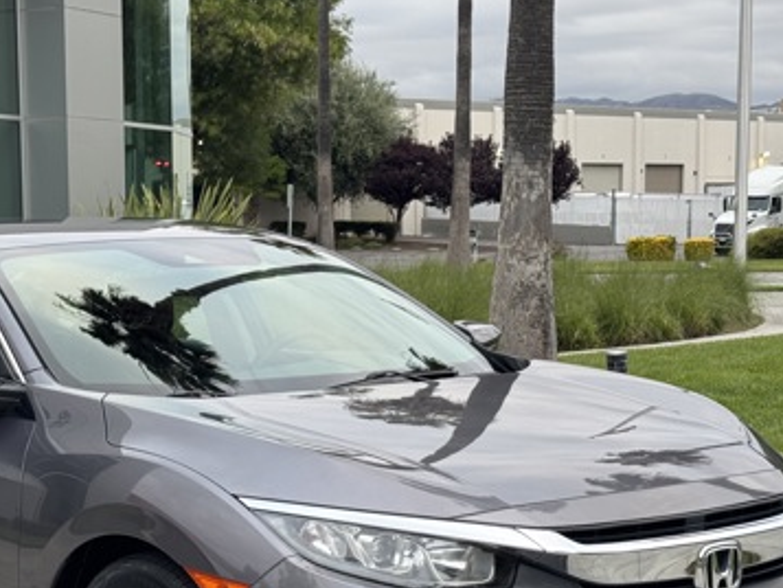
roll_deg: +0.9
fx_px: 1946
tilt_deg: -6.4
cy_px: 430
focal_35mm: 86
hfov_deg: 22.6
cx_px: 243
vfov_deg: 17.1
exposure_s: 1/121
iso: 80
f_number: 1.78
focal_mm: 6.76
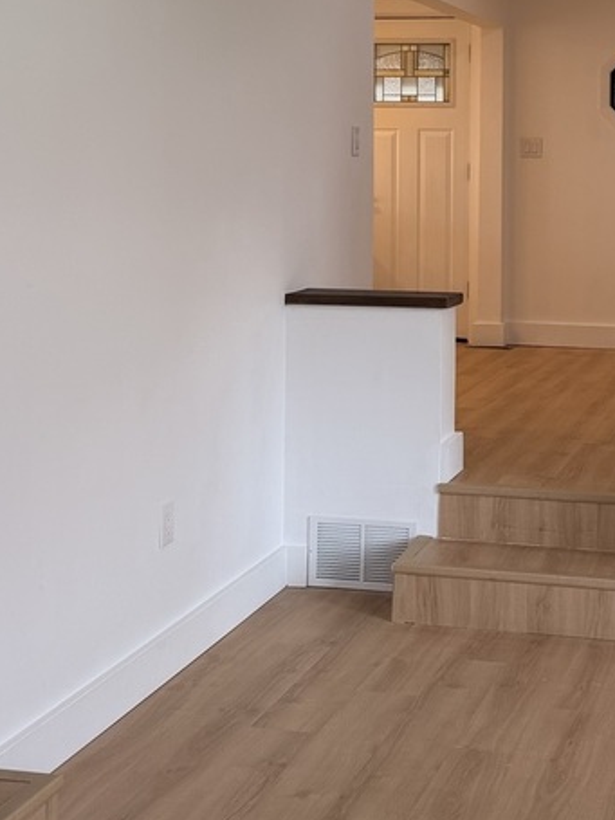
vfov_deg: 33.1
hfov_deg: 24.9
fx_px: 1351
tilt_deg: -2.8
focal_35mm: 57
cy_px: 200
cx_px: 548
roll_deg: +0.0
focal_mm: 6.76
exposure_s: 1/178
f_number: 1.78
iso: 80
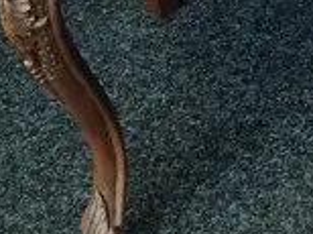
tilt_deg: -29.0
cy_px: -230
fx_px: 1742
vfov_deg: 7.4
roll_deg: +1.6
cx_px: 894
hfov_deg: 8.7
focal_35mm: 193
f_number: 2.2
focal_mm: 4.15
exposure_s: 1/17
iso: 50
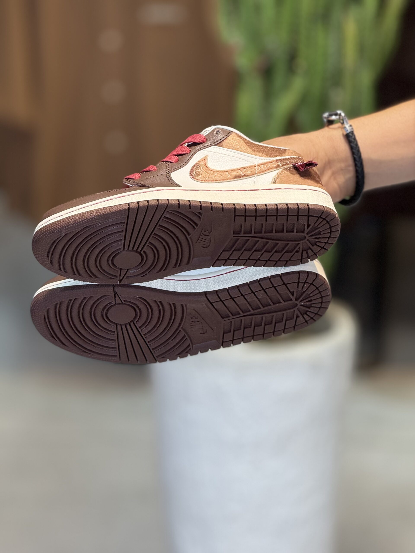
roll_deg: -1.1
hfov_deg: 12.3
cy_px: 276
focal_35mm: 120
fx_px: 1918
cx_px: 208
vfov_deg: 16.4
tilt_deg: -16.8
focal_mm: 15.66
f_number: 2.8
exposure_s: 1/100
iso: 80
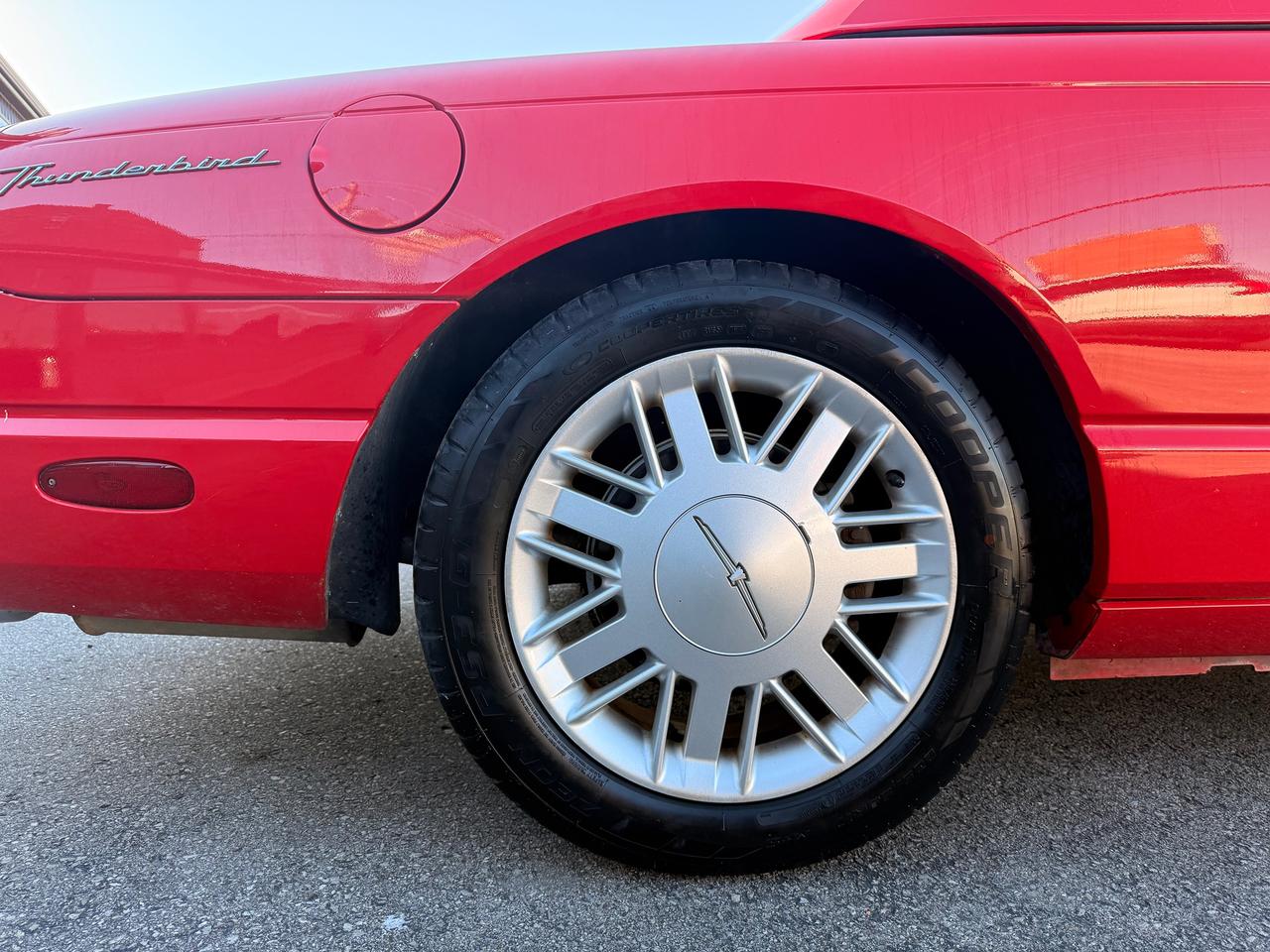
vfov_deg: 56.8
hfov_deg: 71.6
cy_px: 476
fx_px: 881
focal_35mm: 24
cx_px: 635
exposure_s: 1/372
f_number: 1.78
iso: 100
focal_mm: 6.76
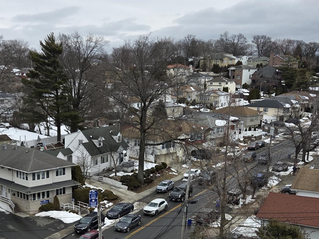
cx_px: 82
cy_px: 190
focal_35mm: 54
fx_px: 498
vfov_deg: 26.5
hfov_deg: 34.8
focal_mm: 5.4
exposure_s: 1/3618
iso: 80
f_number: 1.8
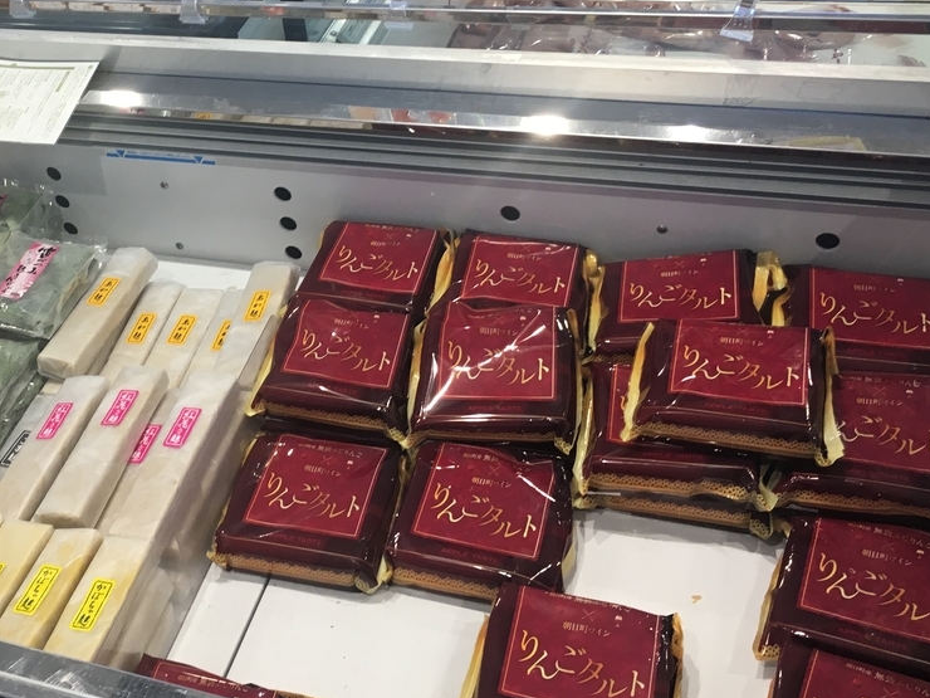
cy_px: 200
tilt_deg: -31.0
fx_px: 1263
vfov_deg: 30.5
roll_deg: +11.6
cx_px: 250
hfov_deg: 39.5
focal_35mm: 47
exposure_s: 1/40
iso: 25
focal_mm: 4.15
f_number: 2.2
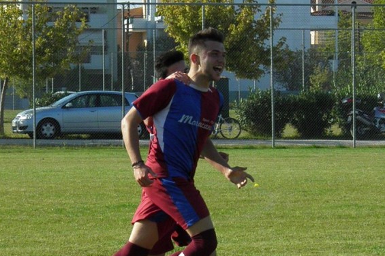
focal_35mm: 248
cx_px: 181
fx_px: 2651
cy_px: 100
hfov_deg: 8.3
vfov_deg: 5.5
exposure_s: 1/1250
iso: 500
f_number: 7.3
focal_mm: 36.7
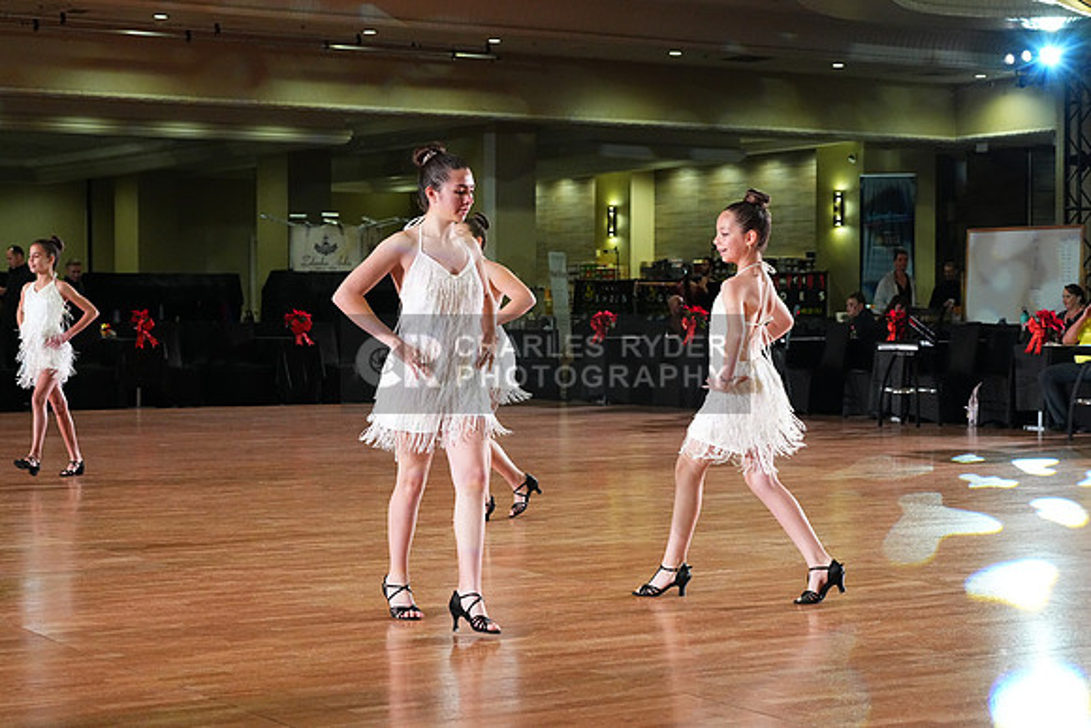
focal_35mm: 70
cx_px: 546
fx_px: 2122
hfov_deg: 28.8
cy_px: 364
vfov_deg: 19.5
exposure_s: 1/400
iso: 8000
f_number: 6.3
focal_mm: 70
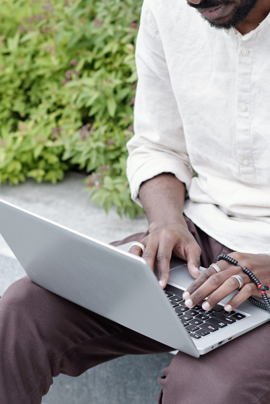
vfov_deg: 14.3
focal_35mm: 143
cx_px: 174
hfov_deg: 9.6
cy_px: 101
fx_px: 1607
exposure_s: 1/400
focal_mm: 85
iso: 200
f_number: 4
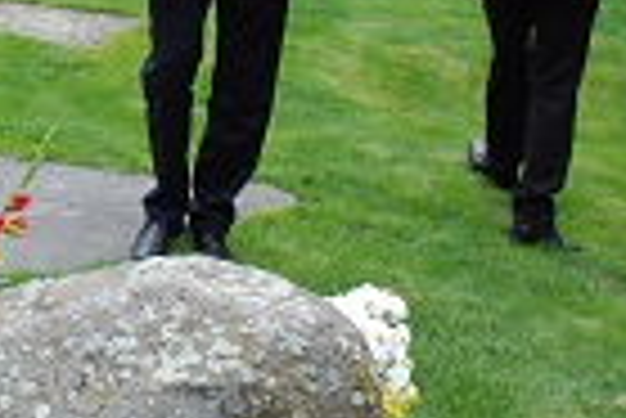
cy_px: -94
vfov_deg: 13.3
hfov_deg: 19.8
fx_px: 1741
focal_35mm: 100
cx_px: 0
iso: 1600
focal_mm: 24
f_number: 11
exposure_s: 1/500
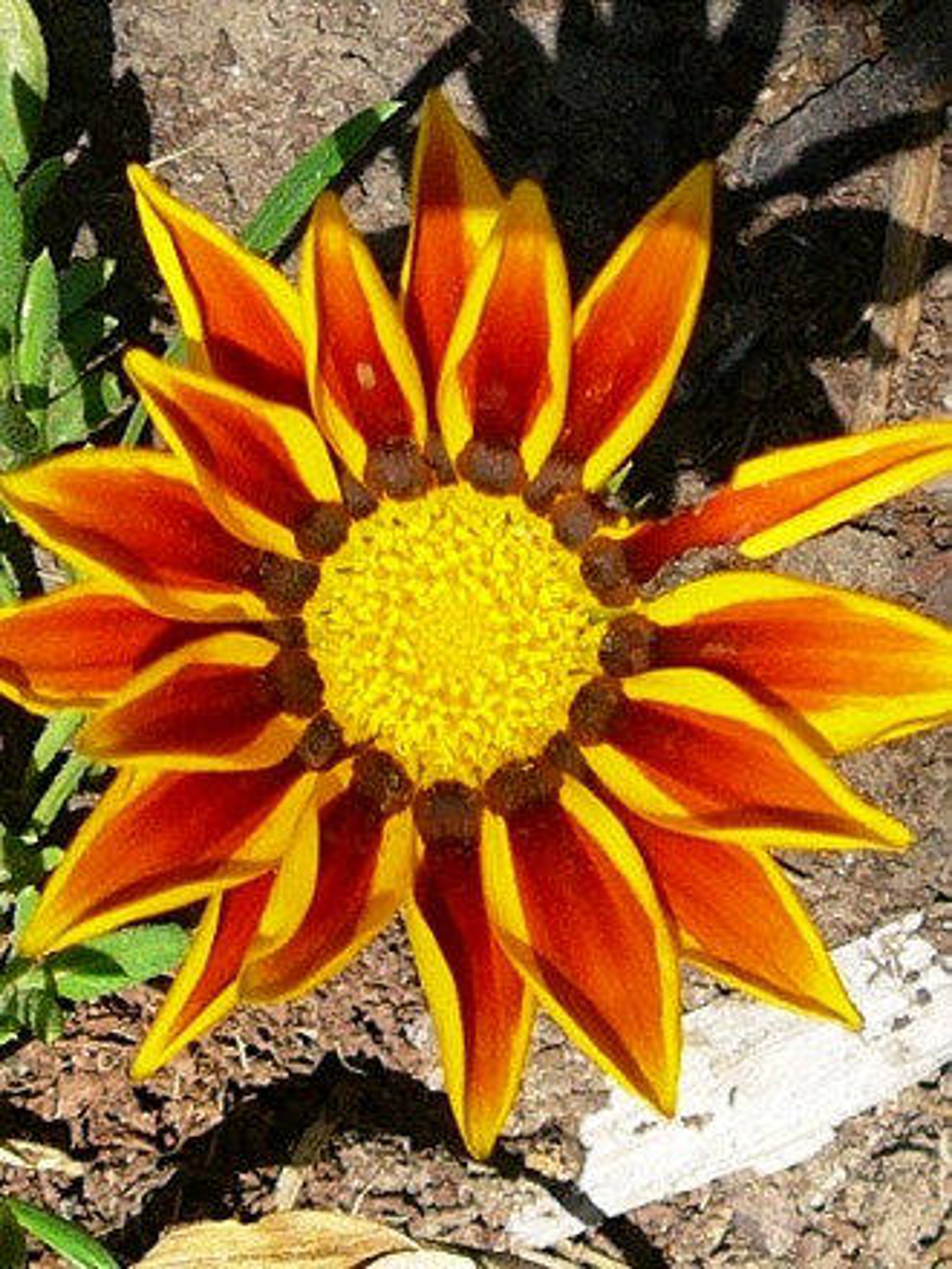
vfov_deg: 52.6
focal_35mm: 35
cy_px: 634
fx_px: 1283
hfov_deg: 40.7
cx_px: 476
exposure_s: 1/800
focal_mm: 5.2
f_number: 2.8
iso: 80
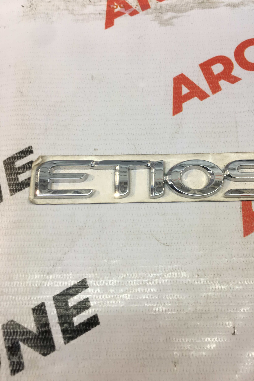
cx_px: 146
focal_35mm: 31
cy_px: 186
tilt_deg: -67.7
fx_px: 328
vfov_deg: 60.3
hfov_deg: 42.2
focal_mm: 4.15
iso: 32
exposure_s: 1/50
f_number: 2.2
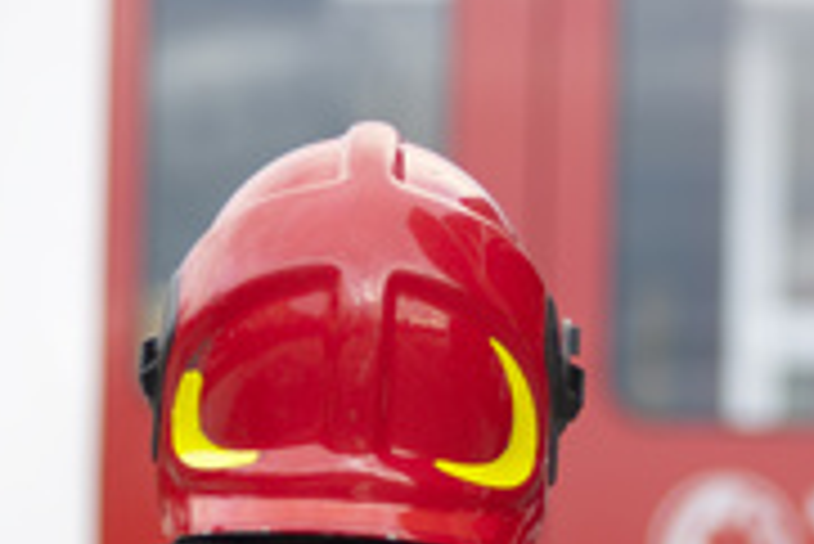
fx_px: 11499
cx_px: 767
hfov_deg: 4.1
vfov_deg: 2.7
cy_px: 623
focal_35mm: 508
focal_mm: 145
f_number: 2.8
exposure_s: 1/60
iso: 100
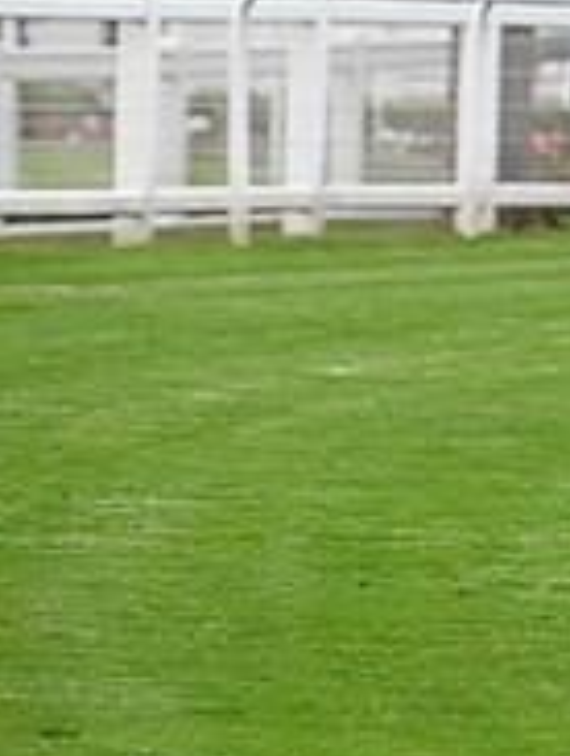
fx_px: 13302
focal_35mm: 608
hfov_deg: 2.4
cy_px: 93
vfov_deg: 3.3
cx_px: 1194
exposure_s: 1/400
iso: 640
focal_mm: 200
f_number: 5
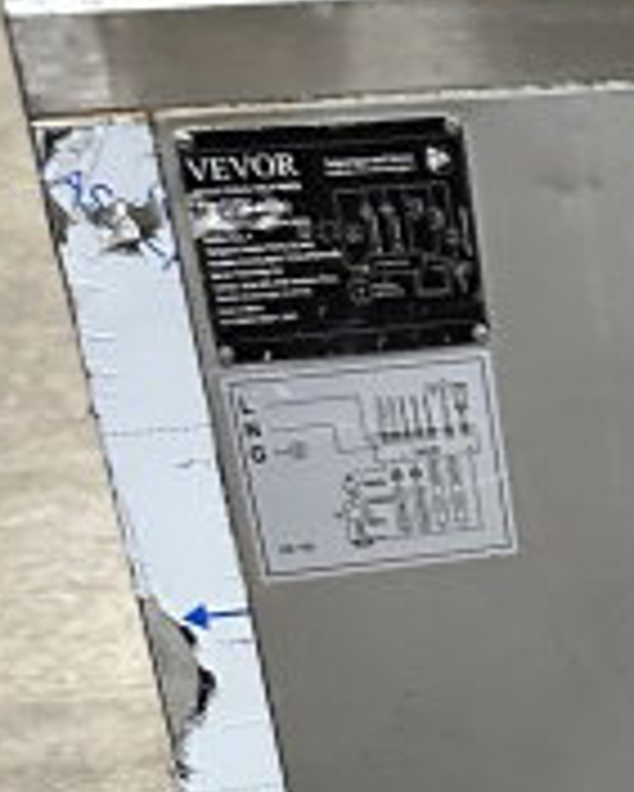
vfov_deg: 15.1
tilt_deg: -38.9
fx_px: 2531
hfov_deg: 12.9
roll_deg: -4.5
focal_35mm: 108
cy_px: 1487
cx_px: 1165
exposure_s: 1/60
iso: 400
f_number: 1.78
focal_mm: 6.86
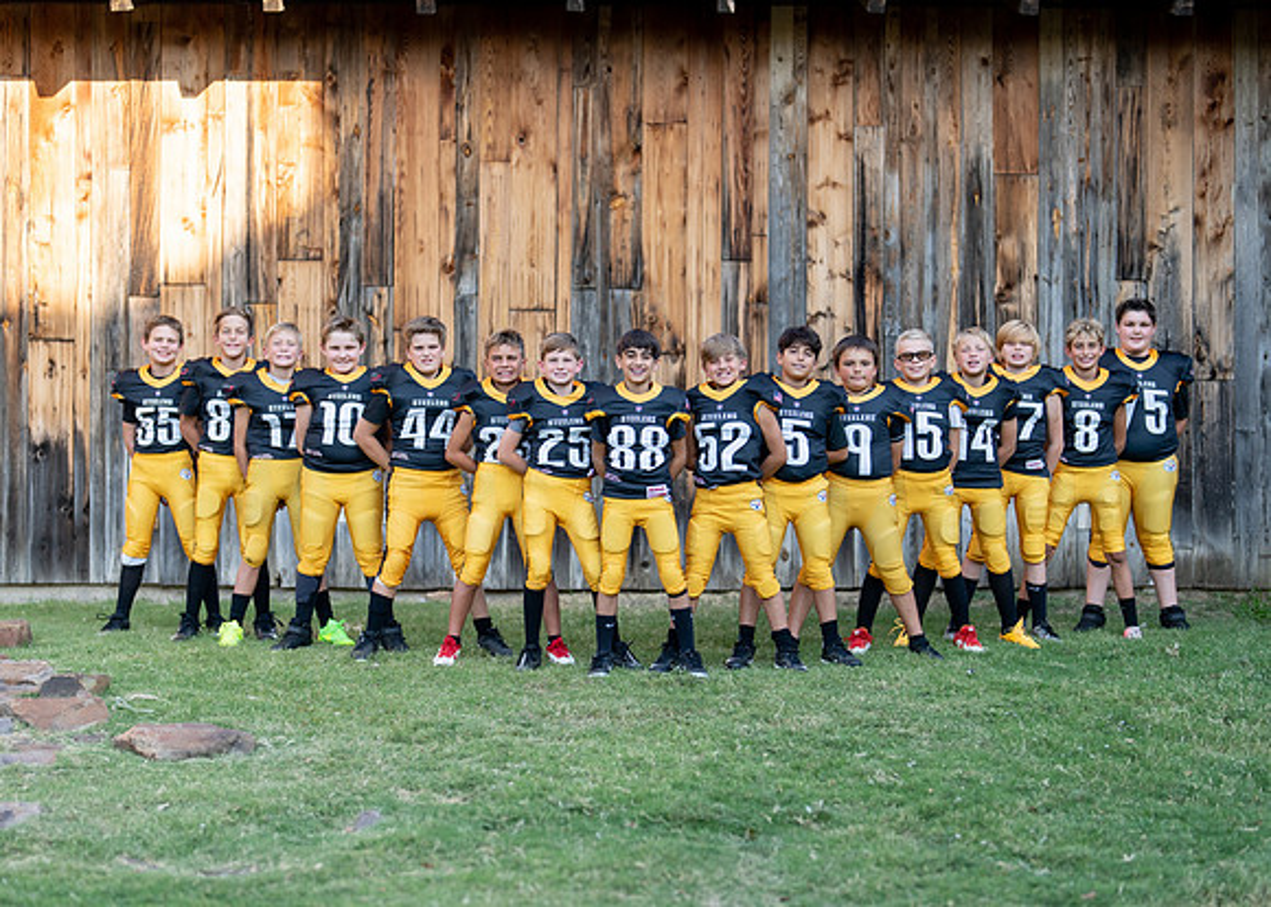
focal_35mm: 62
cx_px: 634
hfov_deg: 31.6
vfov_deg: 22.8
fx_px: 2245
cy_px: 513
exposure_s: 1/2000
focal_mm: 50
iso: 100
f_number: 1.2
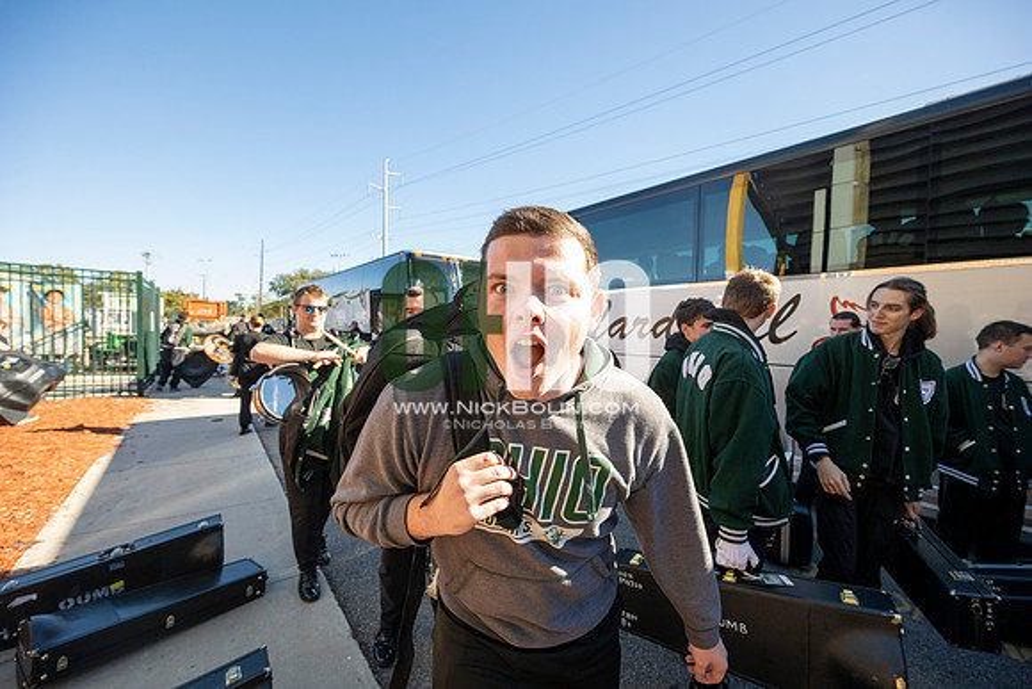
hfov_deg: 104.2
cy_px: 344
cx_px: 516
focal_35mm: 14
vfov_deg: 81.2
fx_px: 401
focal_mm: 14
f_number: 5
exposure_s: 1/2000
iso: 1250
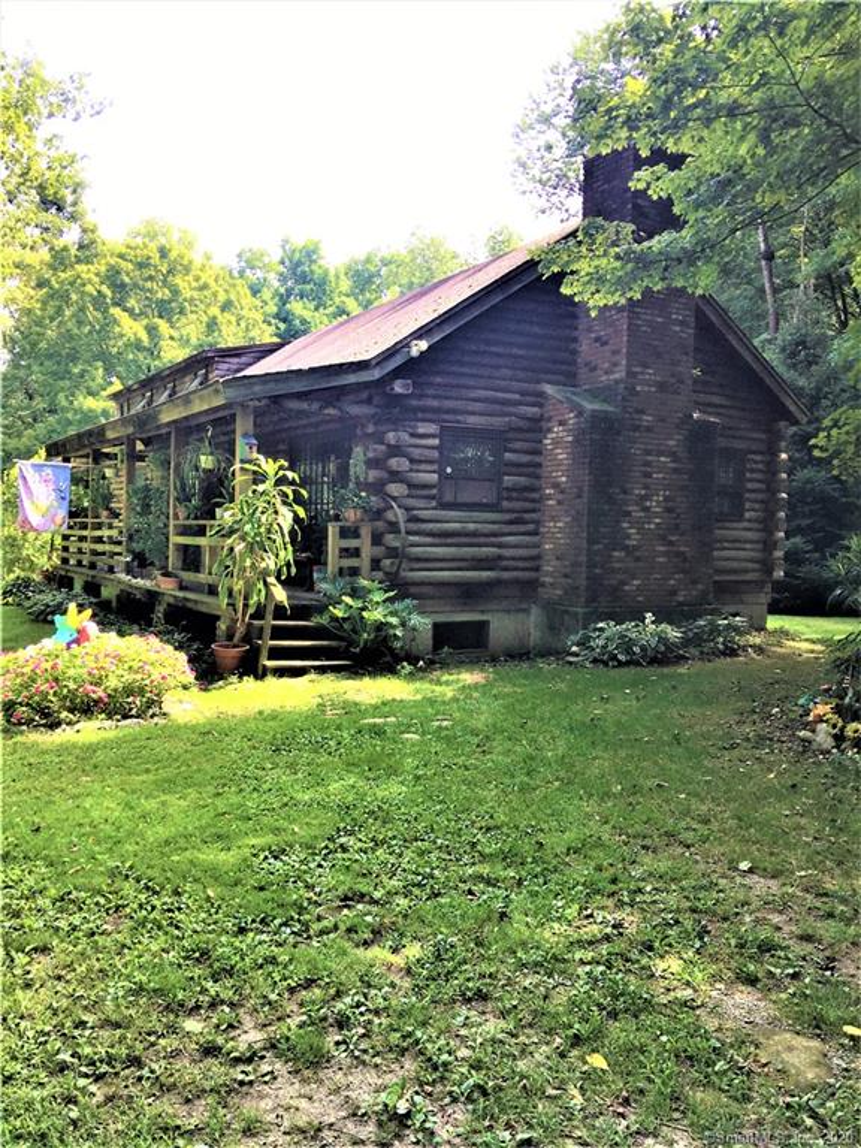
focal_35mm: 29
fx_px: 962
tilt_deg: -1.7
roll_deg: -1.4
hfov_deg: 48.2
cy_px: 574
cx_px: 430
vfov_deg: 61.7
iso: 25
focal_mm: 4.15
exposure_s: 1/163
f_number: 2.2
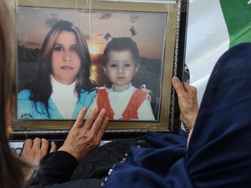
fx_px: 348
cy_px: 120
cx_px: 76
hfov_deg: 39.0
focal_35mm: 48
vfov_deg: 30.1
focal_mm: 6.45
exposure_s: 1/50
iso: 320
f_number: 1.62
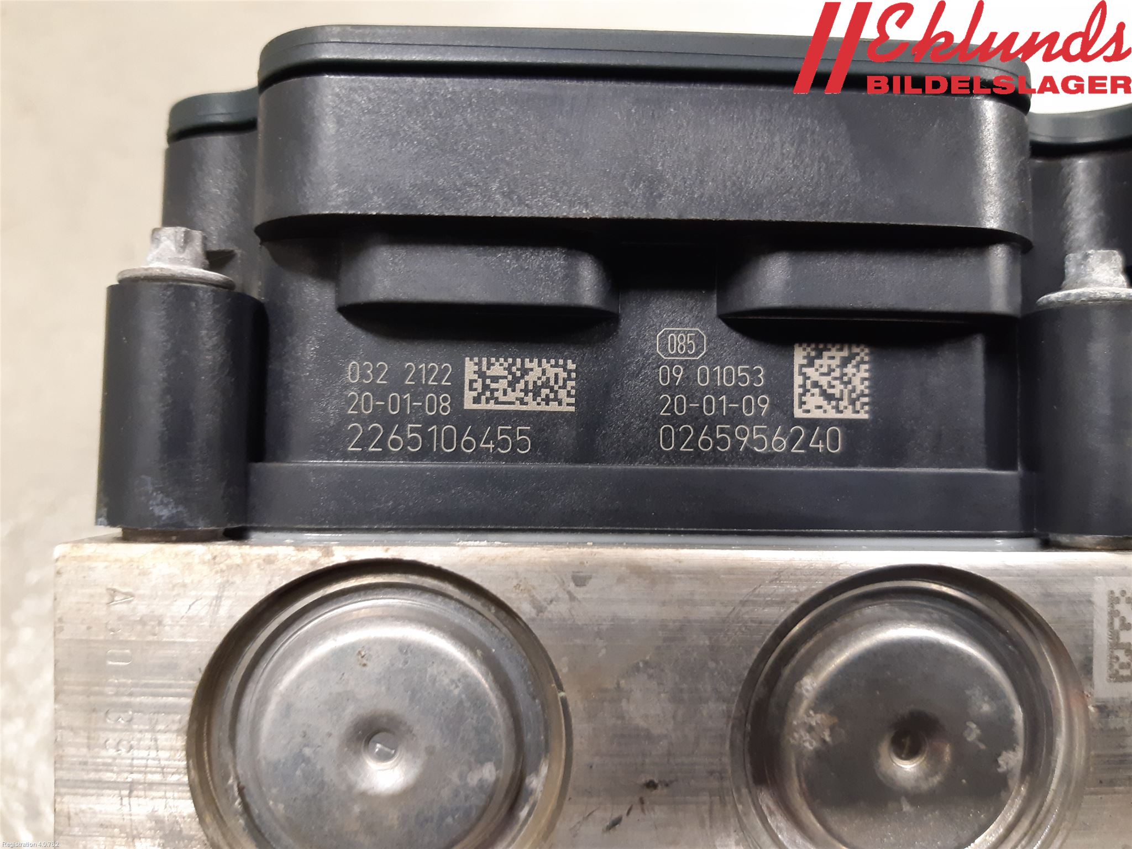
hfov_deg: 67.3
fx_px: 850
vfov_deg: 53.1
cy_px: 424
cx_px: 566
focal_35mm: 26
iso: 200
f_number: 1.7
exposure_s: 1/25
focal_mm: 3.93
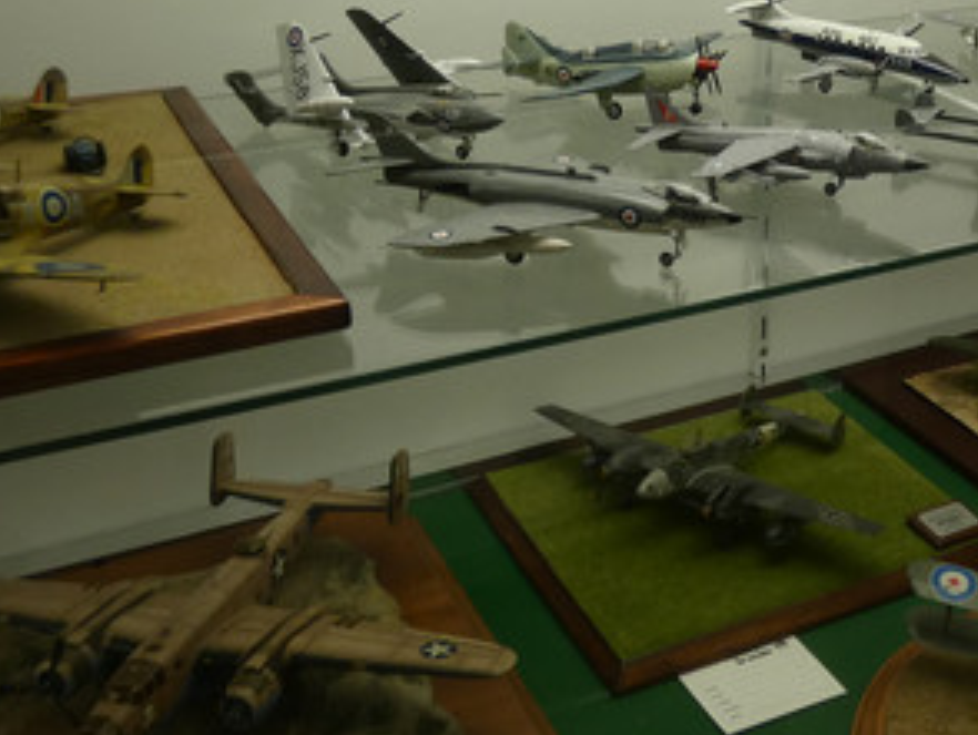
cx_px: 738
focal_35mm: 50
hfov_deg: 37.2
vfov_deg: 28.4
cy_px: 126
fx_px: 1414
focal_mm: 4.1
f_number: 3
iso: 160
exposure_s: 1/80
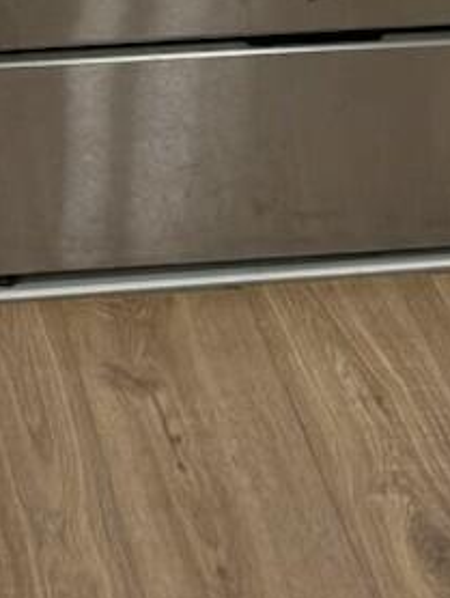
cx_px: -127
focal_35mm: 138
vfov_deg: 12.1
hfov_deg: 10.5
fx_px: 2388
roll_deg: +0.6
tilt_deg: -10.7
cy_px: -731
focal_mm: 6.76
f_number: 1.78
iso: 125
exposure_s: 1/120
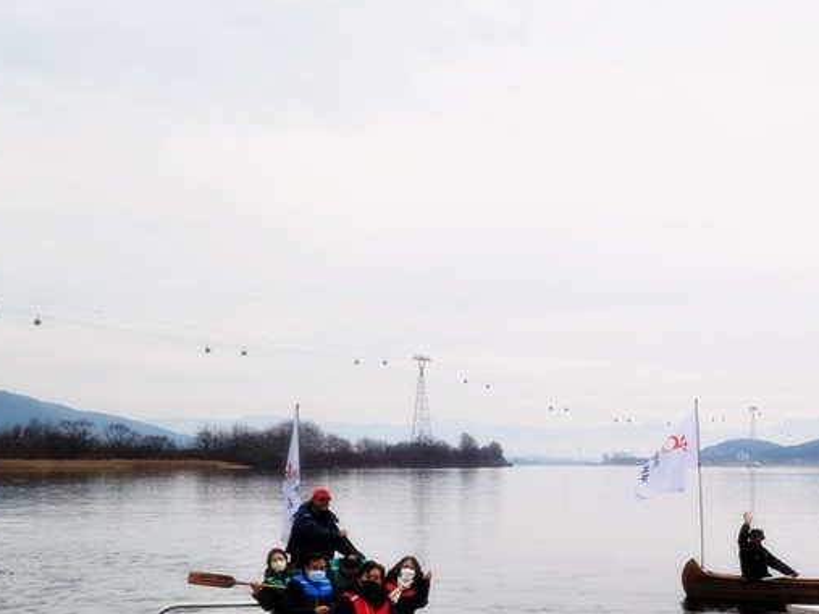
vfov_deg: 27.1
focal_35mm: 53
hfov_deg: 34.8
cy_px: 473
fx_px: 1254
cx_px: 675
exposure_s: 1/274
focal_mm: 5.9
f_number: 2
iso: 25
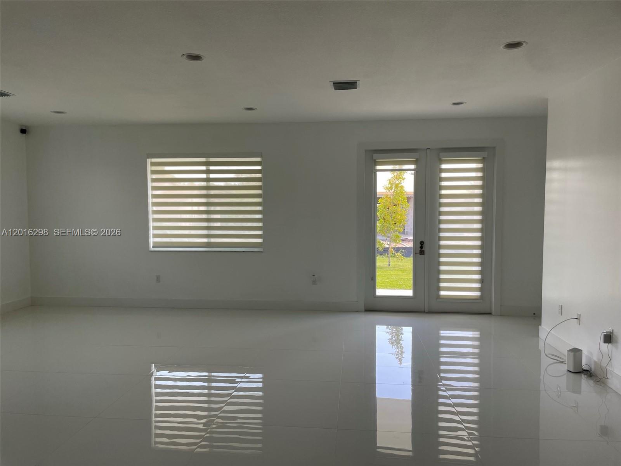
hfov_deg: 67.3
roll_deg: +0.3
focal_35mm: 26
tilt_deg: -3.5
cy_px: 233
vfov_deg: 53.1
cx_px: 310
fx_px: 466
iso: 40
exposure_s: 1/121
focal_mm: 4.2
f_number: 1.6
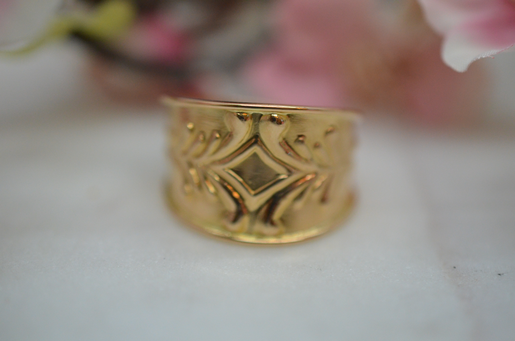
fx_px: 857
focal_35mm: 60
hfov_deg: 33.5
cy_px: 170
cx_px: 258
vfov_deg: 22.5
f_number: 3.3
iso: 2500
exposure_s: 1/4000
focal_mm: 40
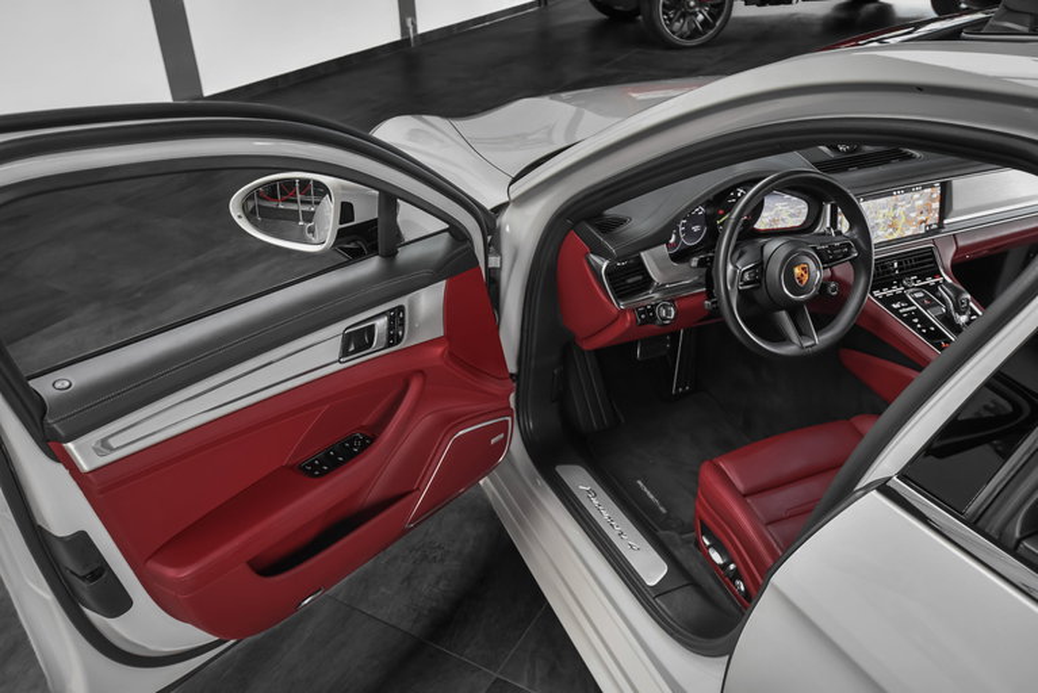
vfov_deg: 43.6
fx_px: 865
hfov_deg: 61.9
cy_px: 346
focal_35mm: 30
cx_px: 519
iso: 1600
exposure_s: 1/125
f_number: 3.5
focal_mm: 20
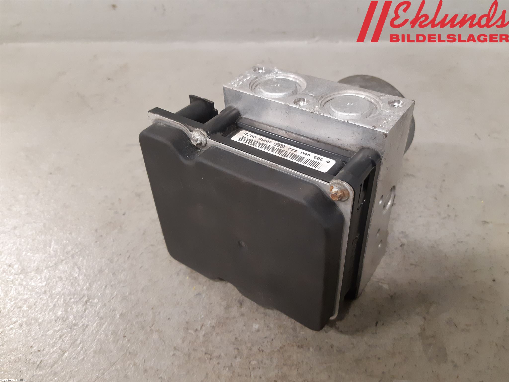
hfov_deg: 67.3
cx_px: 254
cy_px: 191
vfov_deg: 53.1
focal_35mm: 26
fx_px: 382
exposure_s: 1/50
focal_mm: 3.93
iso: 250
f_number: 1.7
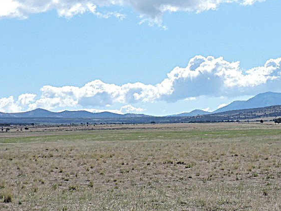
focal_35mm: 123
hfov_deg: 15.6
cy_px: 127
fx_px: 999
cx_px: 313
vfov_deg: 12.1
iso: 100
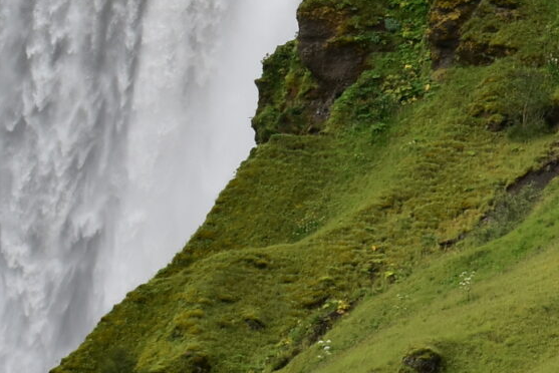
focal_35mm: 310
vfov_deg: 4.4
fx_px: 4821
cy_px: 18
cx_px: 993
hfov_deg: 6.5
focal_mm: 45
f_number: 10
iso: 400
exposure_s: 1/320
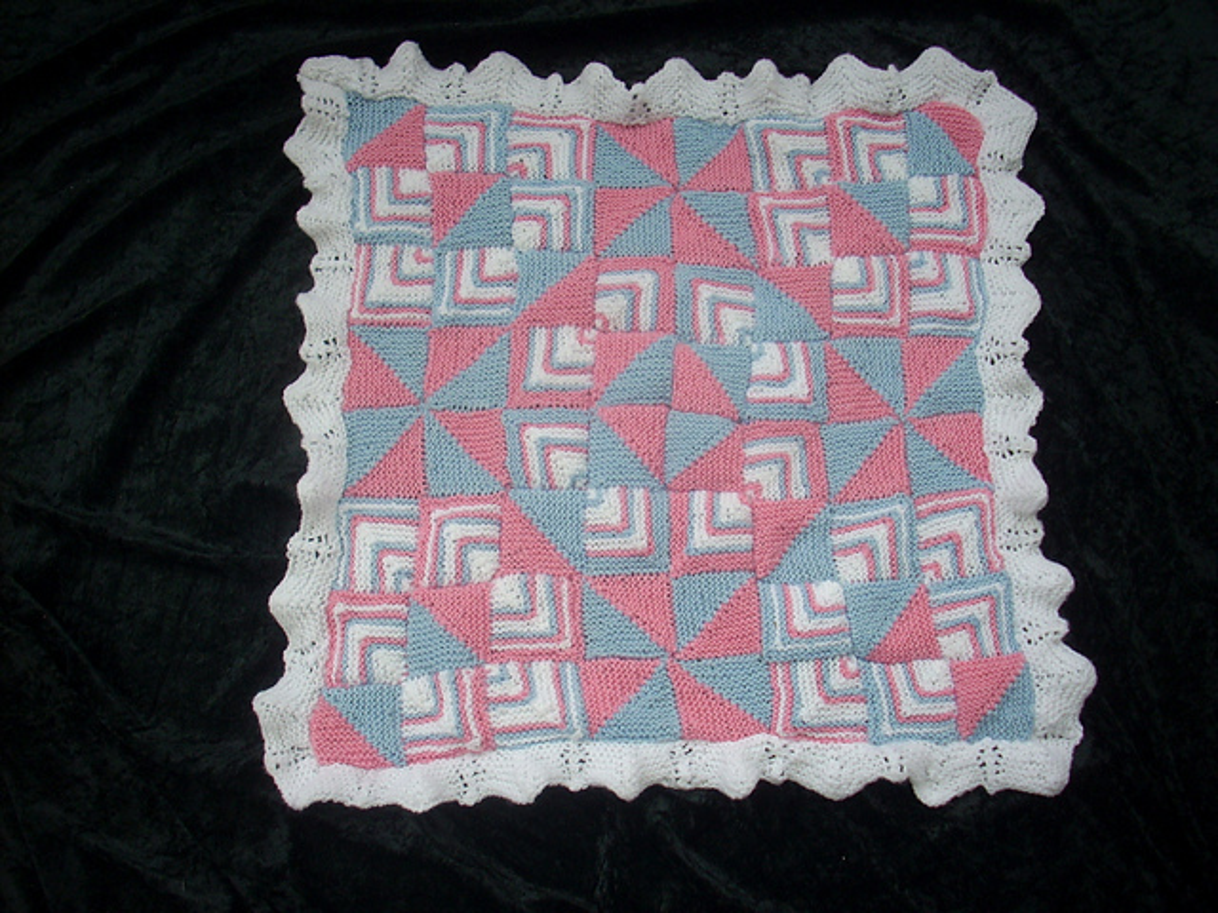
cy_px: 456
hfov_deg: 50.1
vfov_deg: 38.7
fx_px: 1302
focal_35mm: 37
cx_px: 609
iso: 64
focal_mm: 6.2
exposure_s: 1/162
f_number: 2.8
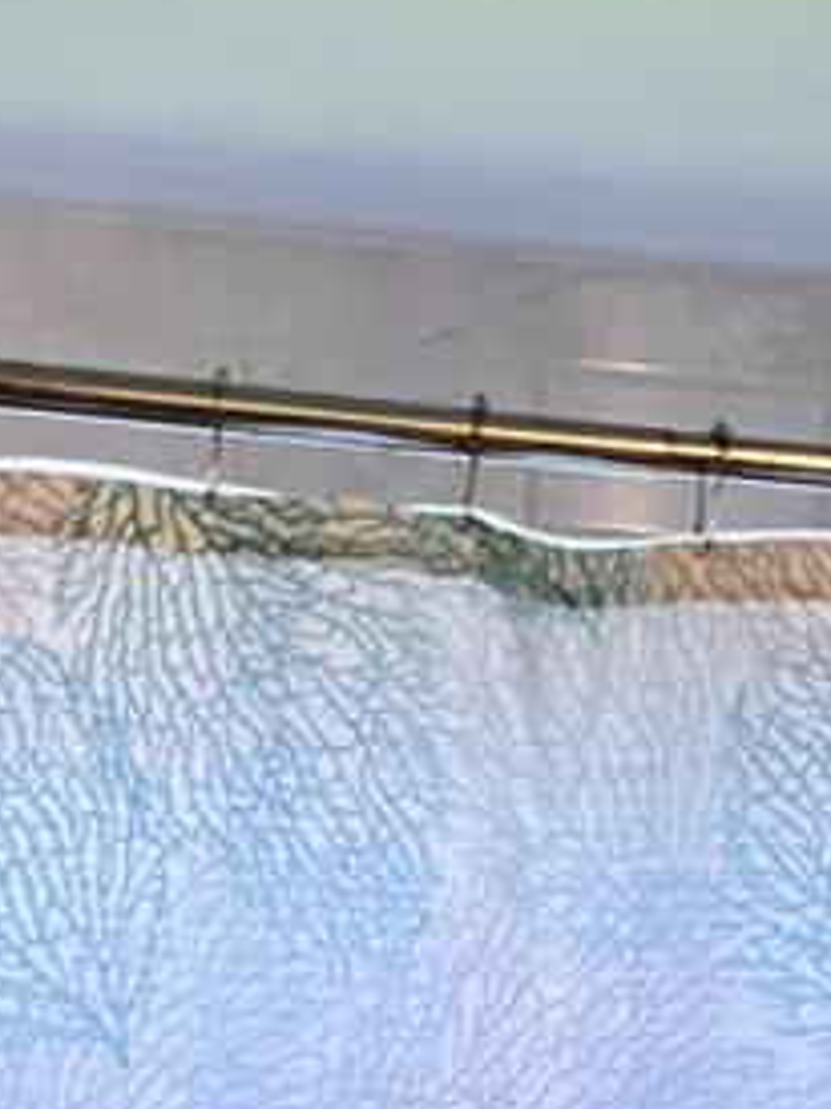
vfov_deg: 10.9
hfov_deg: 9.7
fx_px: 4901
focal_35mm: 153
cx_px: 139
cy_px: 2706
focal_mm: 3.99
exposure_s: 1/60
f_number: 1.8
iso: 100
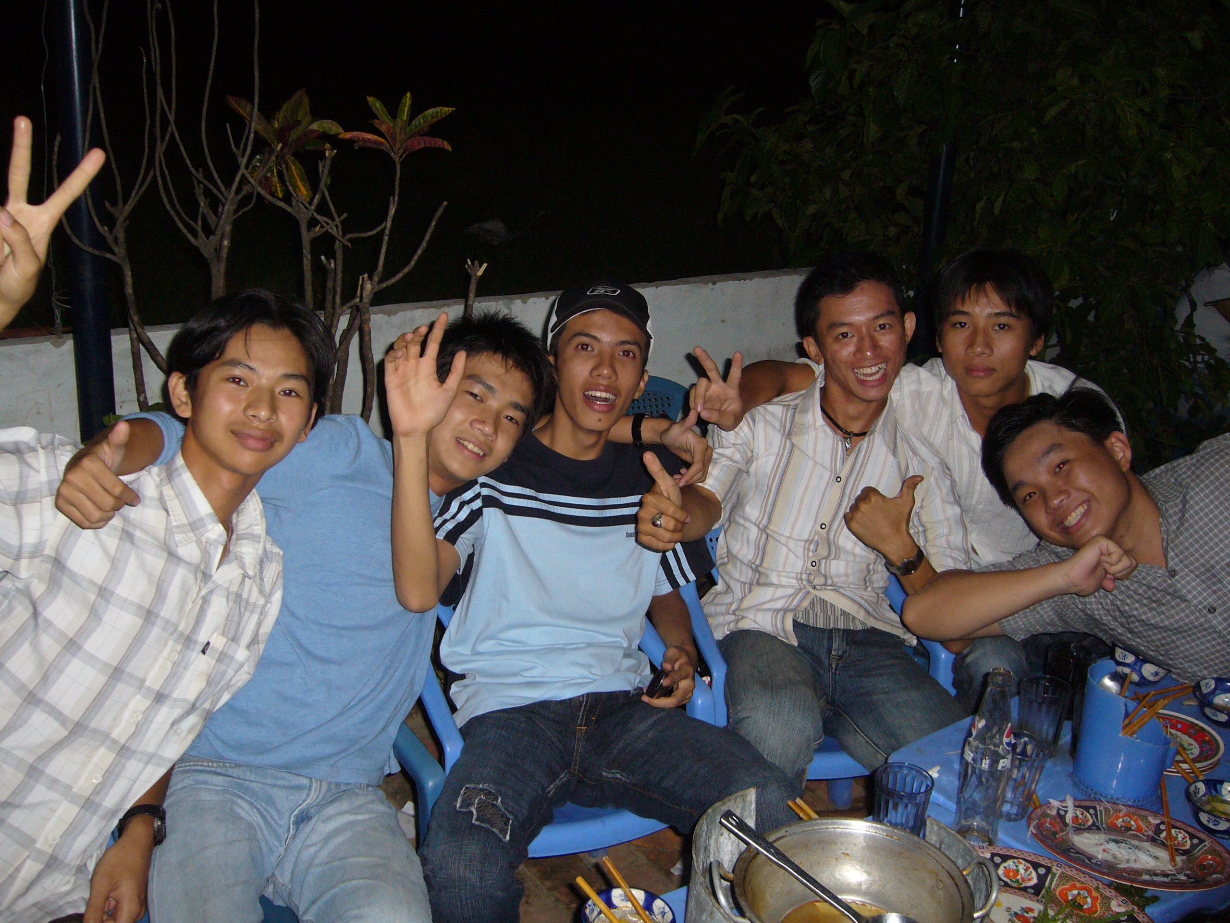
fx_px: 1244
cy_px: 462
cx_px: 615
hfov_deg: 52.6
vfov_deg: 40.7
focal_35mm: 35
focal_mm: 5.8
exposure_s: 1/30
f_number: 2.8
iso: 160
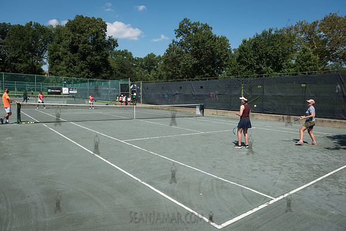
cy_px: 116
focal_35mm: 24
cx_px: 173
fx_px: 233
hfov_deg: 73.1
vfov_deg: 52.6
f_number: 5.6
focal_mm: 24
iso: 125
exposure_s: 1/800
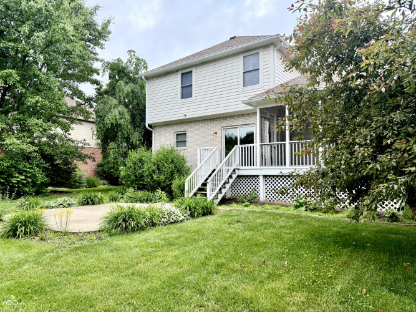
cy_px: 156
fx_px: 288
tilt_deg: +5.3
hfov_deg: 71.6
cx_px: 208
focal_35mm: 24
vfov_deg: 56.8
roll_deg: -0.8
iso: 100
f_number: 1.78
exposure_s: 1/1689
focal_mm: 6.76
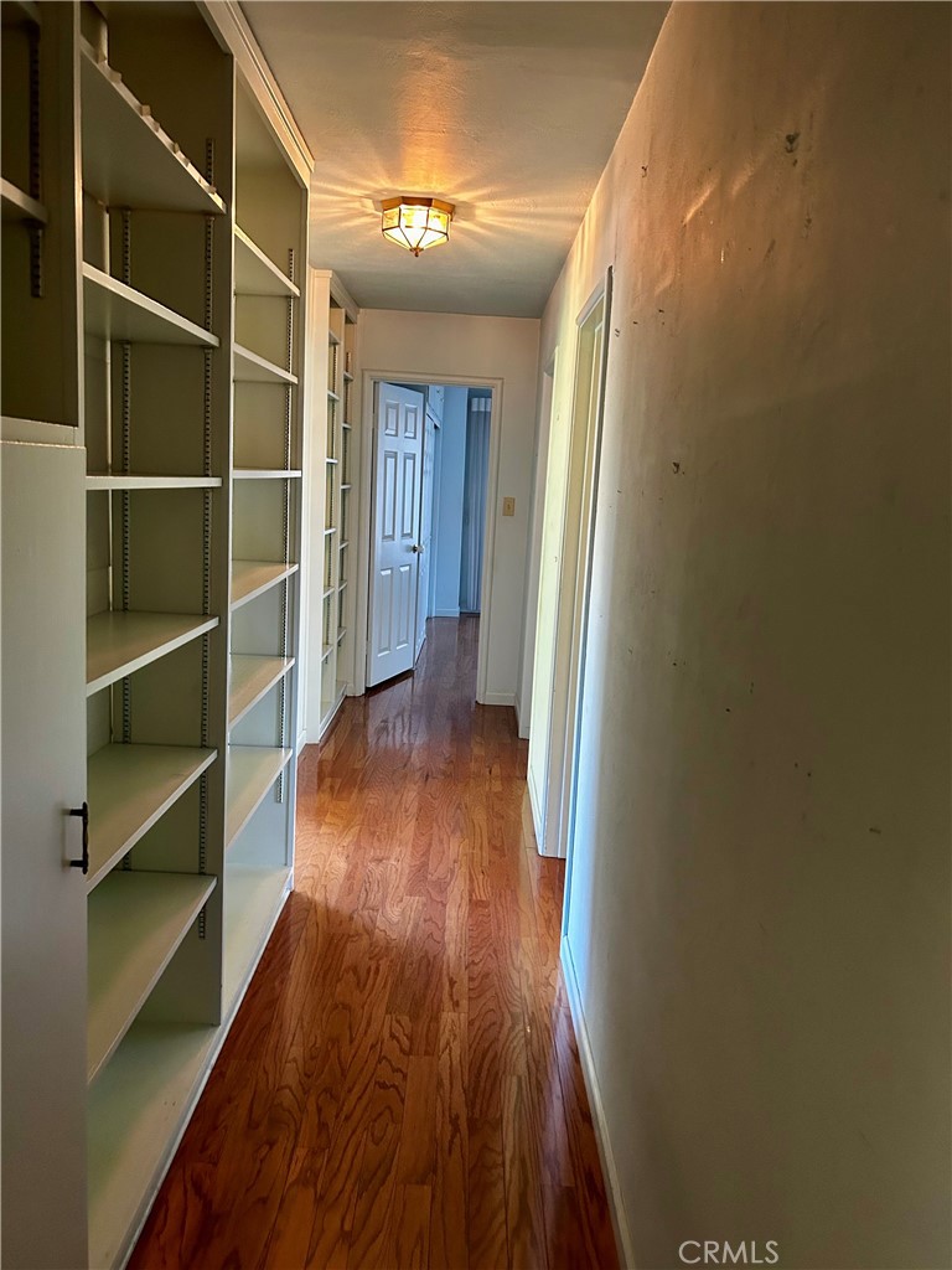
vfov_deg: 67.3
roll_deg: -2.6
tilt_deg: -8.9
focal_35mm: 26
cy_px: 635
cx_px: 476
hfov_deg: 53.1
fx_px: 953
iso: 400
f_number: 1.5
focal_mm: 5.7
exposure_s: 1/60
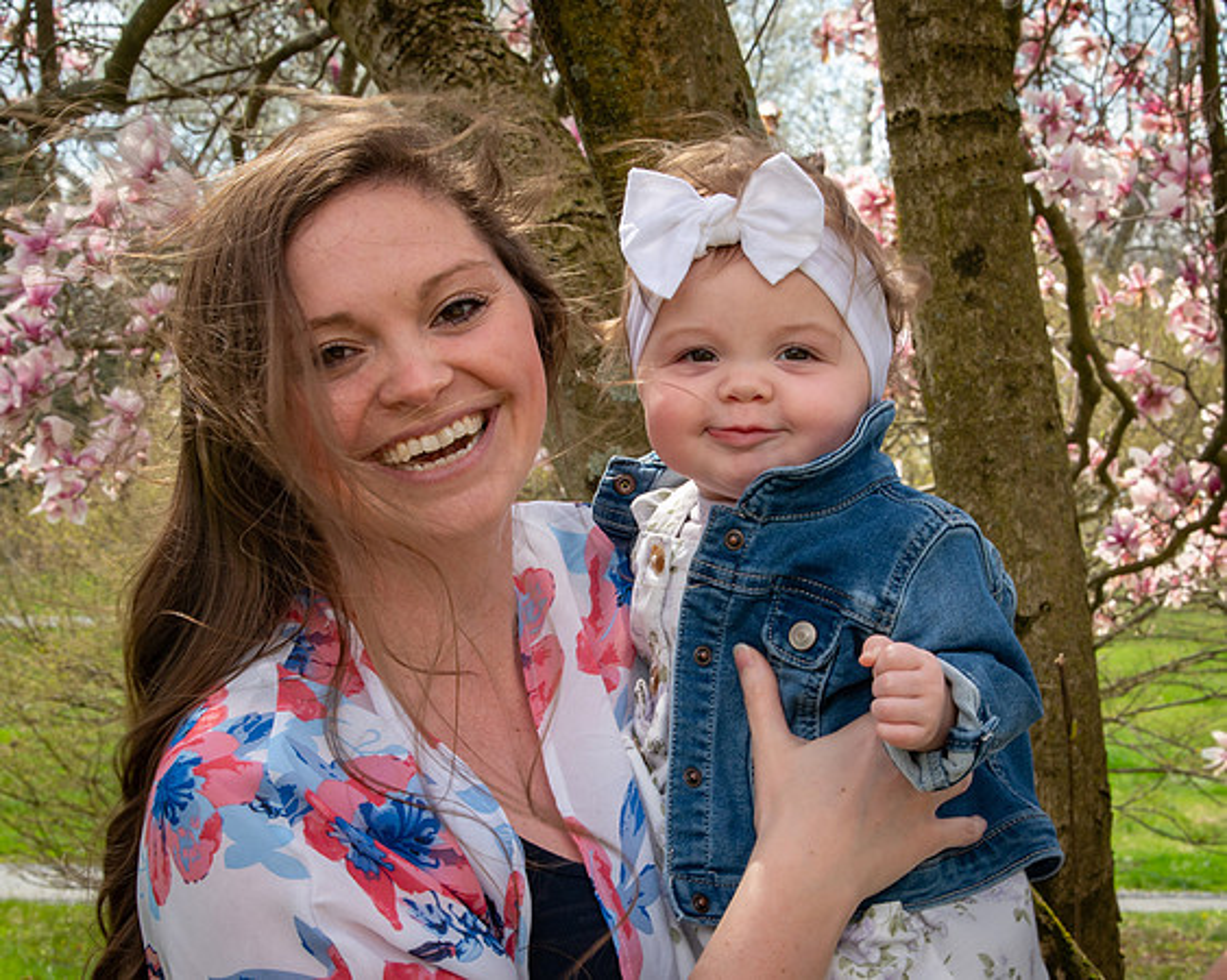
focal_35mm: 94
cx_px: 662
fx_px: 3411
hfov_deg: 20.4
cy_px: 583
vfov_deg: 16.3
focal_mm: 70
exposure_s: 1/80
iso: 640
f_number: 20
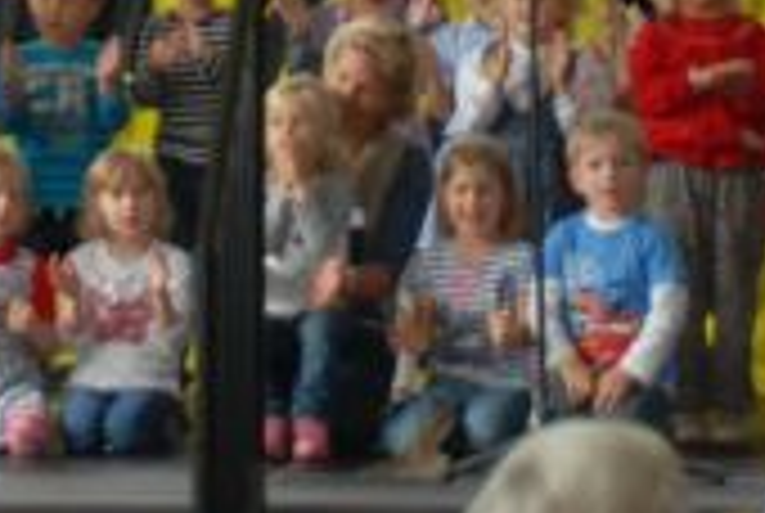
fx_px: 6003
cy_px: -344
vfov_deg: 4.8
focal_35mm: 282
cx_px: 308
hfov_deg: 7.3
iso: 200
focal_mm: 32
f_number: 4.2
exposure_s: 1/80
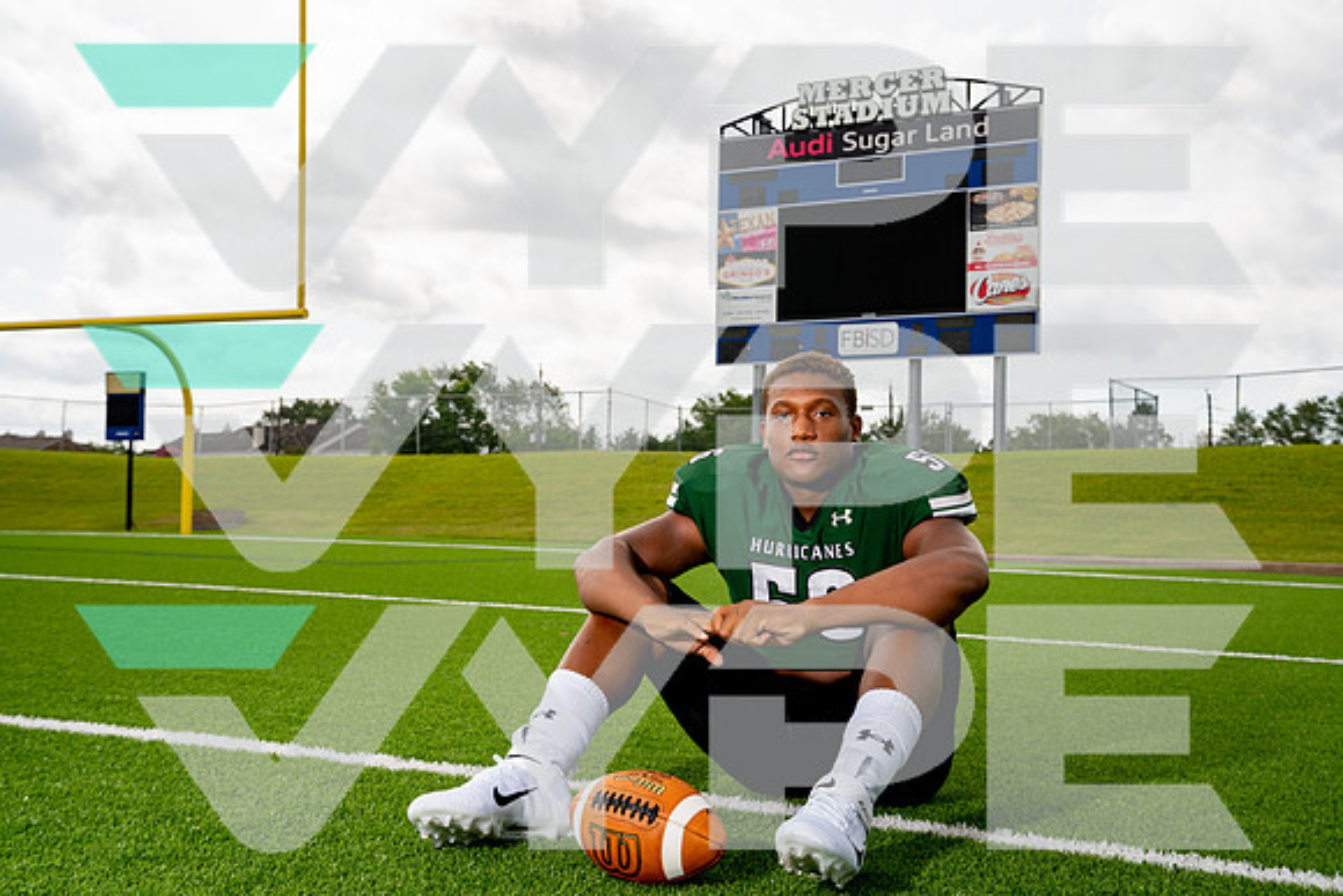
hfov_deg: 43.6
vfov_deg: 29.9
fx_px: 1679
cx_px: 672
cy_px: 448
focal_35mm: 45
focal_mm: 45
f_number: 8
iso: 200
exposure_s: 1/250
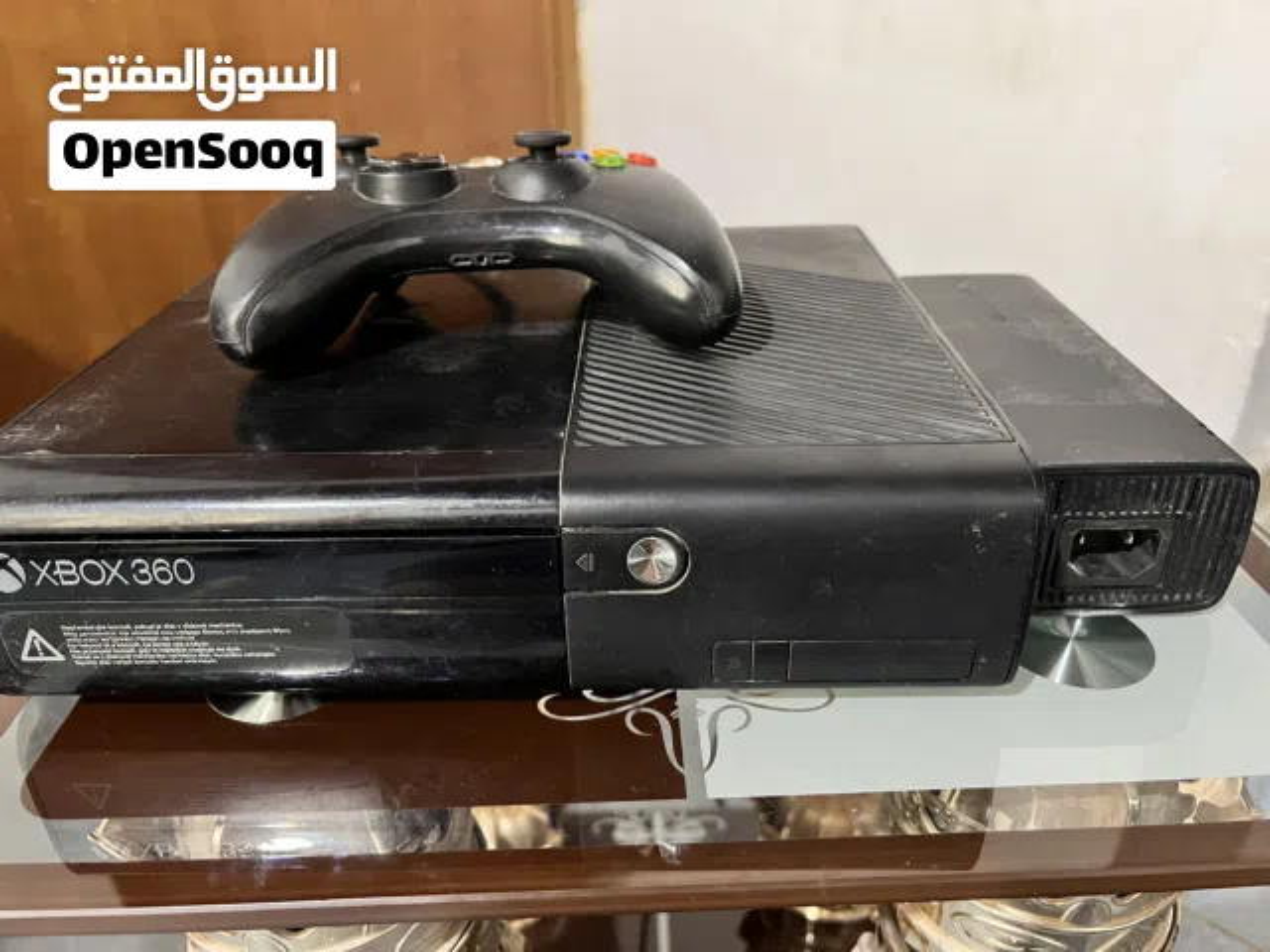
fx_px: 954
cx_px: 635
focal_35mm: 26
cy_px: 476
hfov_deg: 67.3
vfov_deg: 53.1
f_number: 1.5
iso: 500
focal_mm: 5.7
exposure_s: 1/27
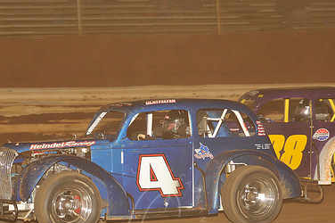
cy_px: 136
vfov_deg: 8.5
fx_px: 1506
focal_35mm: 162
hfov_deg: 12.7
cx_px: 151
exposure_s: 1/250
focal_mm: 105
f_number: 8
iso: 800
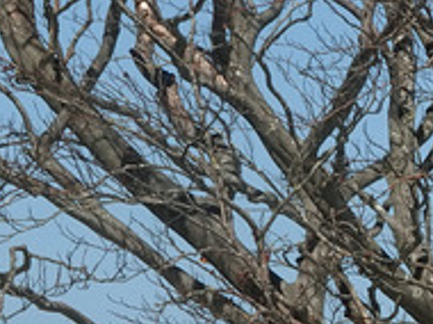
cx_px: 1153
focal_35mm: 353
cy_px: 378
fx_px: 4410
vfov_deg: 4.2
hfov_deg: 5.4
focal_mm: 24.79
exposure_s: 1/30
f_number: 16
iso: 64
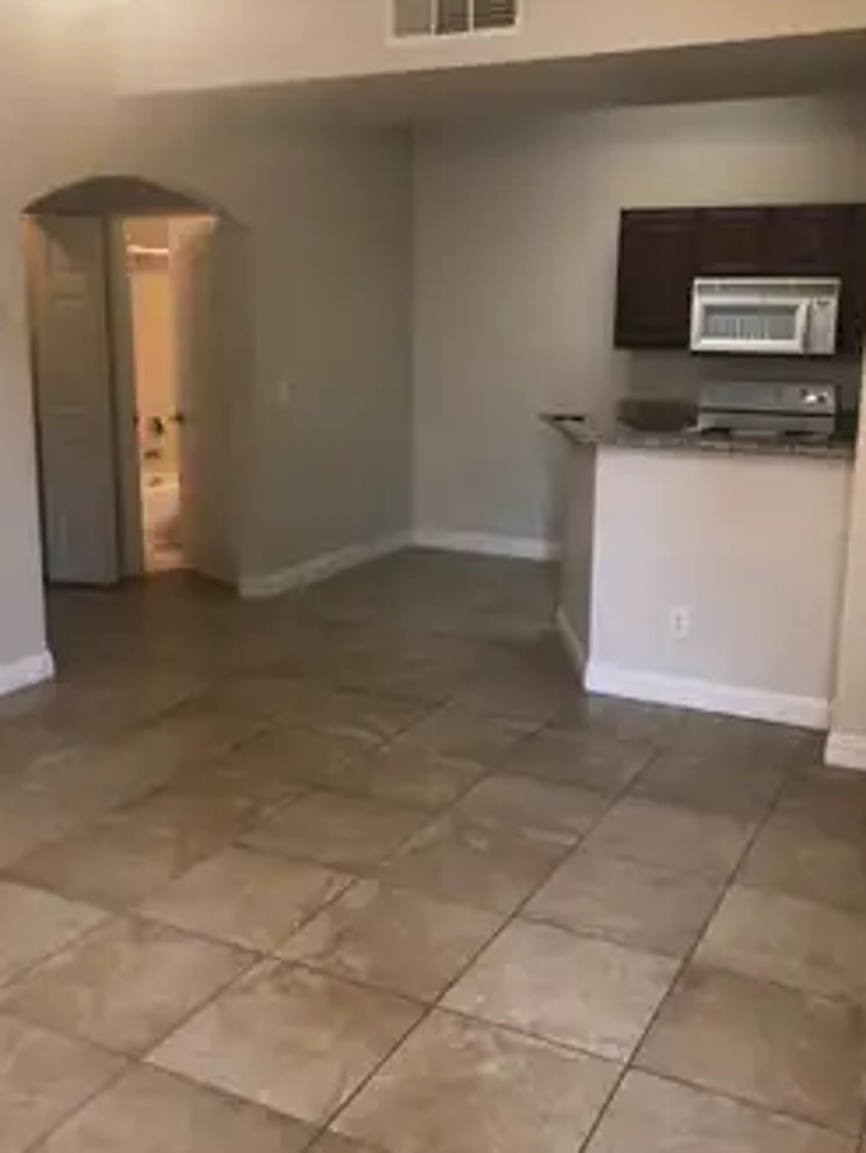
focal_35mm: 34
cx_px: 428
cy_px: 557
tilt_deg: -9.3
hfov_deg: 41.8
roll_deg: -1.3
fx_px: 1133
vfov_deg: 53.9
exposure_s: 1/20
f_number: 1.8
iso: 40
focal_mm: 3.99
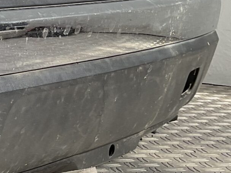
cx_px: -206
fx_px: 814
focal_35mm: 122
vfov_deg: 12.1
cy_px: 137
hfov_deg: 14.0
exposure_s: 1/245
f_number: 1.8
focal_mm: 3
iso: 16
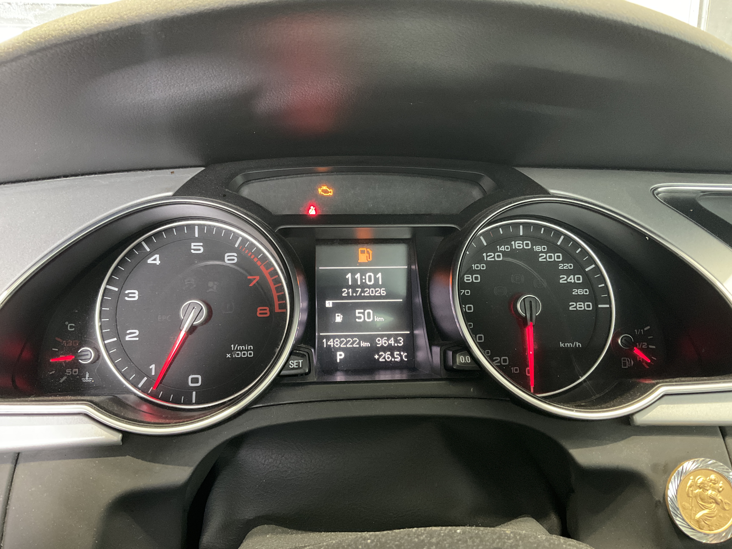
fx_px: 613
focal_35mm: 29
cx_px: 366
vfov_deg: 48.2
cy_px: 274
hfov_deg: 61.7
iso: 400
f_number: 1.8
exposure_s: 1/25
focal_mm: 3
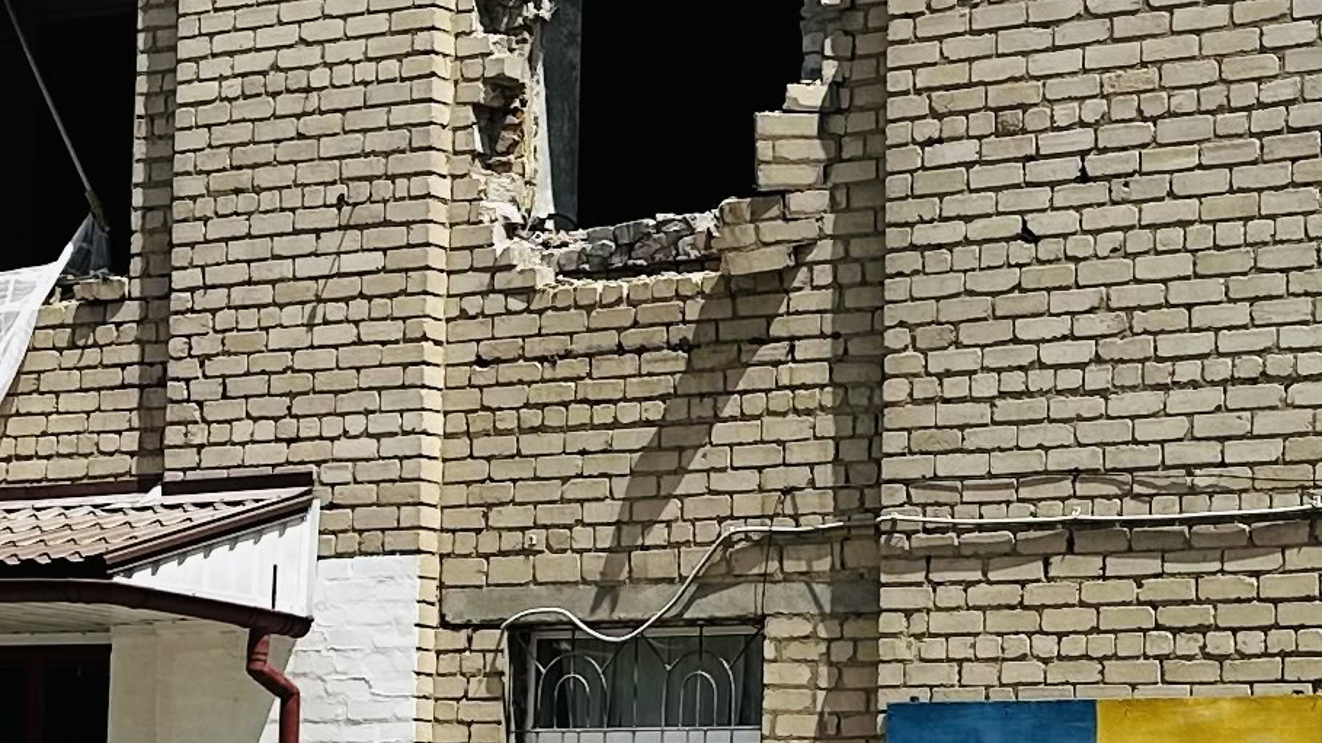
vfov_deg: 10.4
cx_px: 921
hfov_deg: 18.4
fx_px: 4066
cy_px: 694
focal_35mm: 116
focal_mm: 6.9
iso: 80
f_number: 1.8
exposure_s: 1/6623
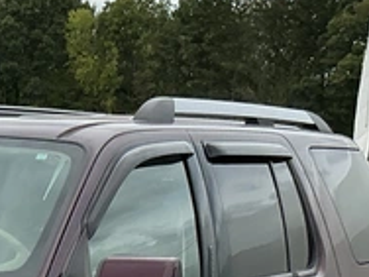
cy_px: 402
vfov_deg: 12.6
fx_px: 1194
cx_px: -137
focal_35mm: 112
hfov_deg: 16.4
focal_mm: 3
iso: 25
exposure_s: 1/883
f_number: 1.8
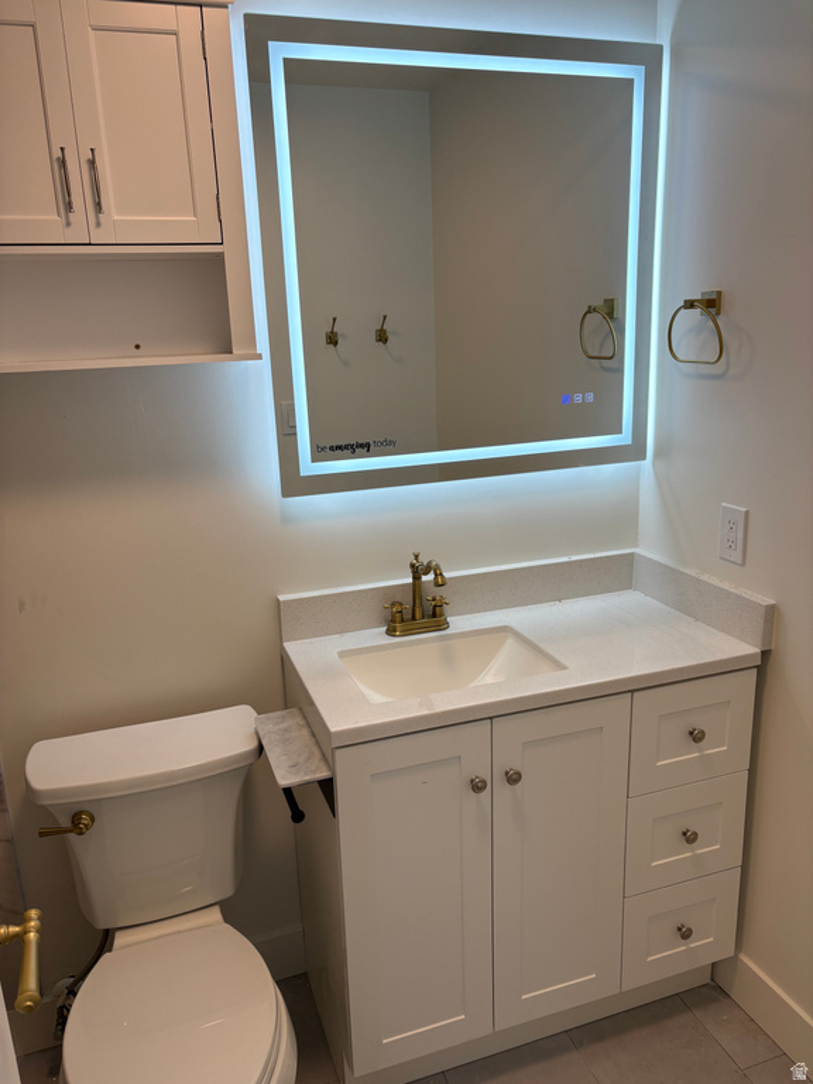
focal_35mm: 26
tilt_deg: -13.2
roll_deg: +2.4
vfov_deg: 67.3
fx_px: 814
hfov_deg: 53.1
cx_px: 406
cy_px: 542
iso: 40
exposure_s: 1/120
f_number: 1.6
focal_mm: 5.96
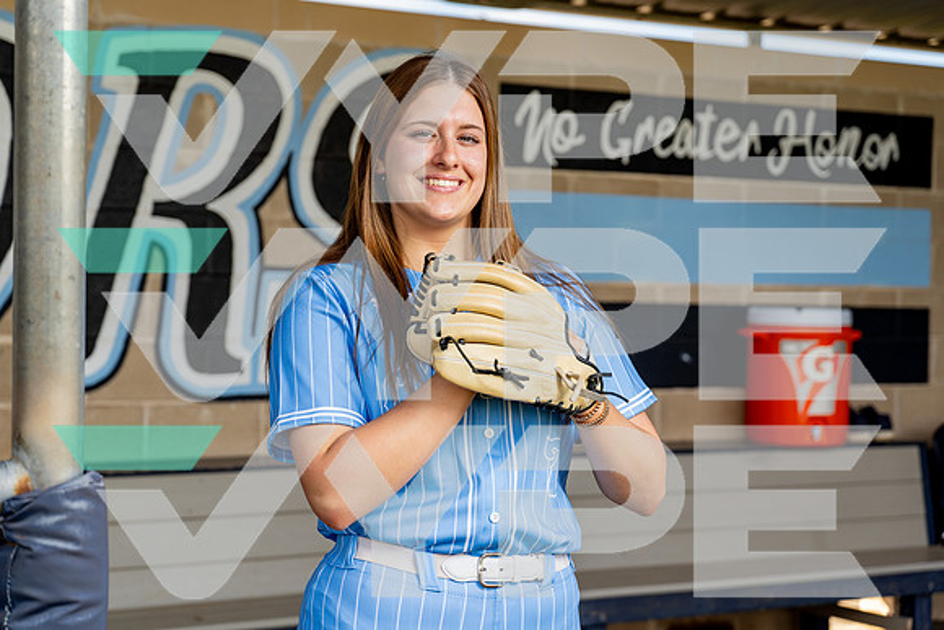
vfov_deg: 20.6
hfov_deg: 30.5
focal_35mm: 66
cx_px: 472
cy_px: 315
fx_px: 1731
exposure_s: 1/250
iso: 100
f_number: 4
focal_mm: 66
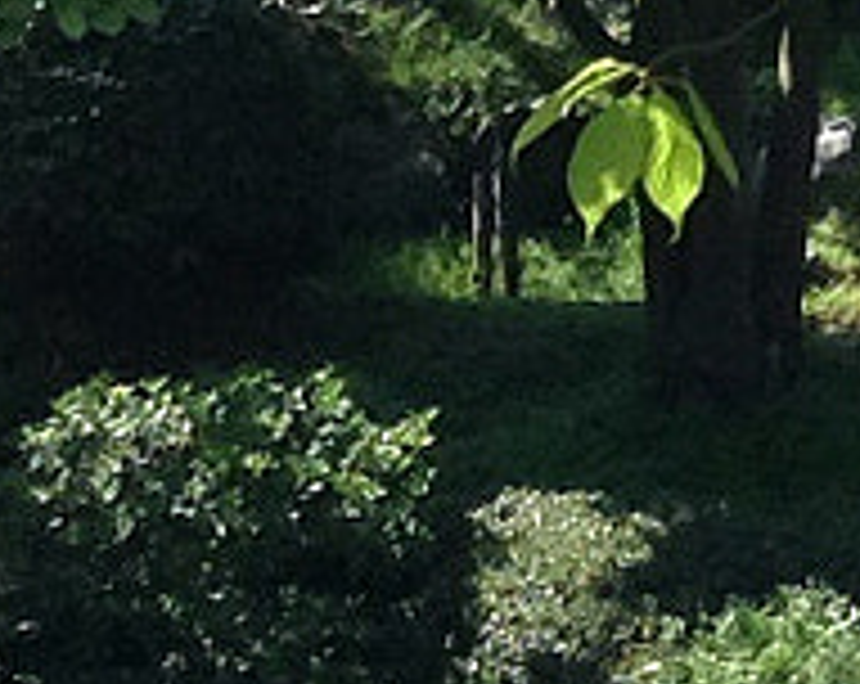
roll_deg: +0.4
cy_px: 1015
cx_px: -892
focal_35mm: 270
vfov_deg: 5.7
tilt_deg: -5.0
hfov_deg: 6.9
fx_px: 6858
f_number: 2.4
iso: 25
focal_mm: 3.3
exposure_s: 1/371
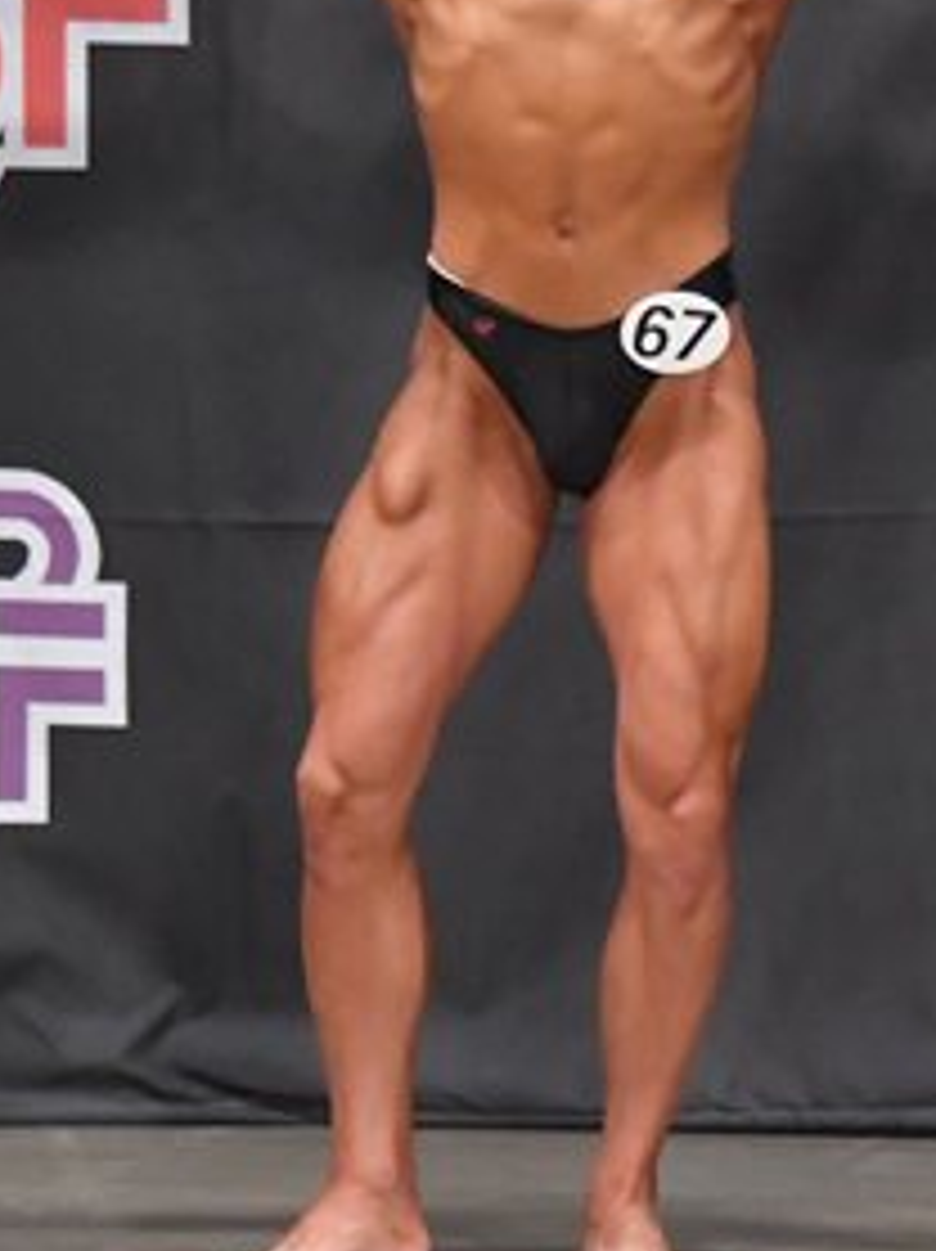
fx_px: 19571
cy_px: 374
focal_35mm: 542
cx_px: 1199
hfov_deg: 2.7
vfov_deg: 3.7
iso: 6400
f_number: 5.6
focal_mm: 135
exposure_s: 1/400
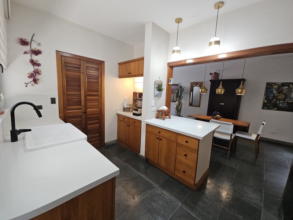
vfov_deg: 89.9
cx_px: 146
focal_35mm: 13
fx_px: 110
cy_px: 110
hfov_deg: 106.2
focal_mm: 2.2
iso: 160
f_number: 2.2
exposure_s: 1/60
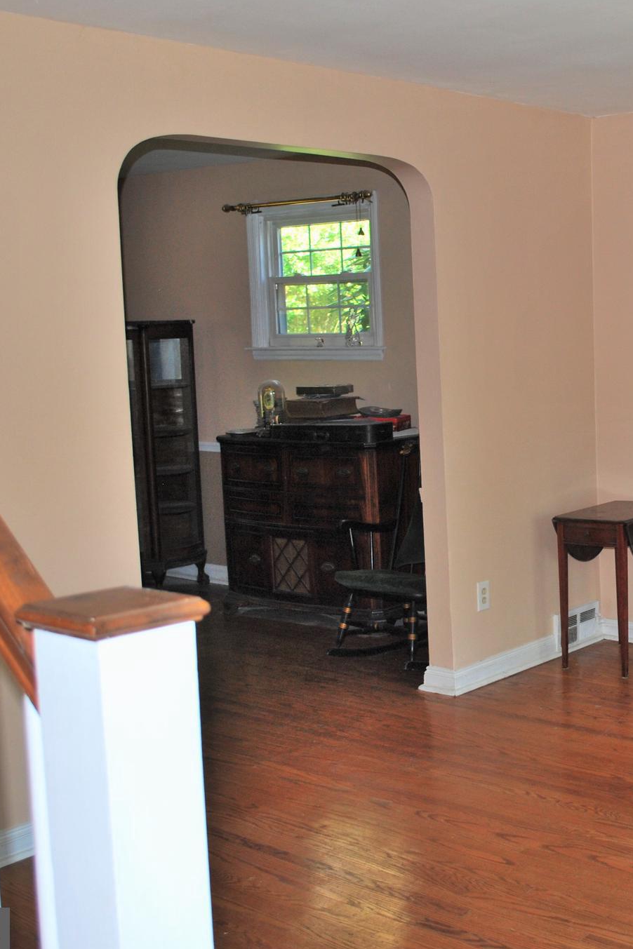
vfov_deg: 39.6
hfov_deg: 26.1
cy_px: 478
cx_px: 573
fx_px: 1319
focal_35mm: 50
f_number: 4
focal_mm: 22
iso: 200
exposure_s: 1/60
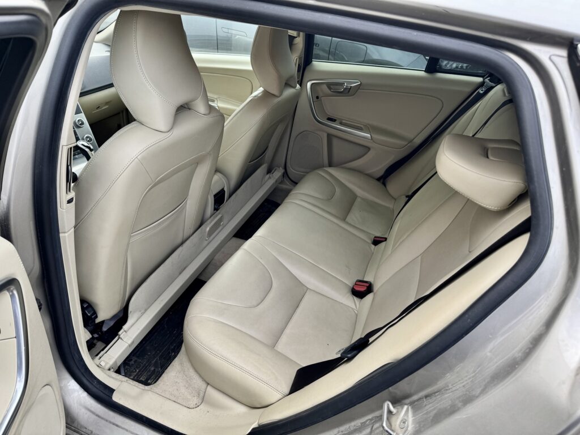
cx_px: 290
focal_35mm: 24
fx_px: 402
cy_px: 218
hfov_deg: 71.6
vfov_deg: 56.8
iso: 80
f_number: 1.78
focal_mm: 6.76
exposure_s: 1/350
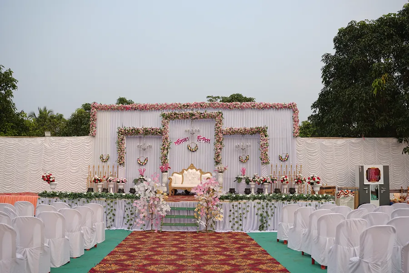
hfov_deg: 54.4
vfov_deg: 37.9
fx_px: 398
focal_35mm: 35
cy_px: 136
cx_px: 204
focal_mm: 35
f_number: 2.8
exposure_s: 1/320
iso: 80
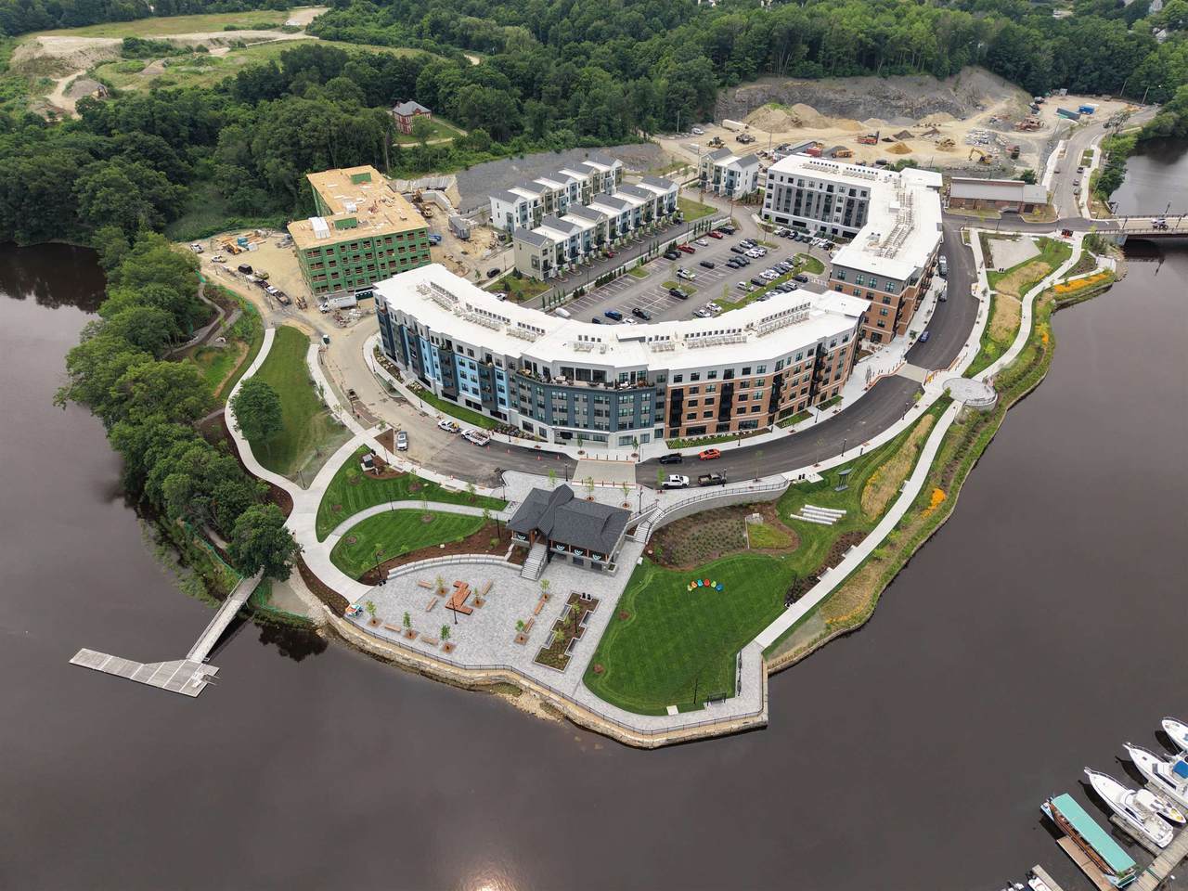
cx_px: 594
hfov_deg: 71.6
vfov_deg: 56.8
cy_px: 446
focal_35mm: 24
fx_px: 824
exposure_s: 1/1000
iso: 100
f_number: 1.8
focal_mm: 8.67
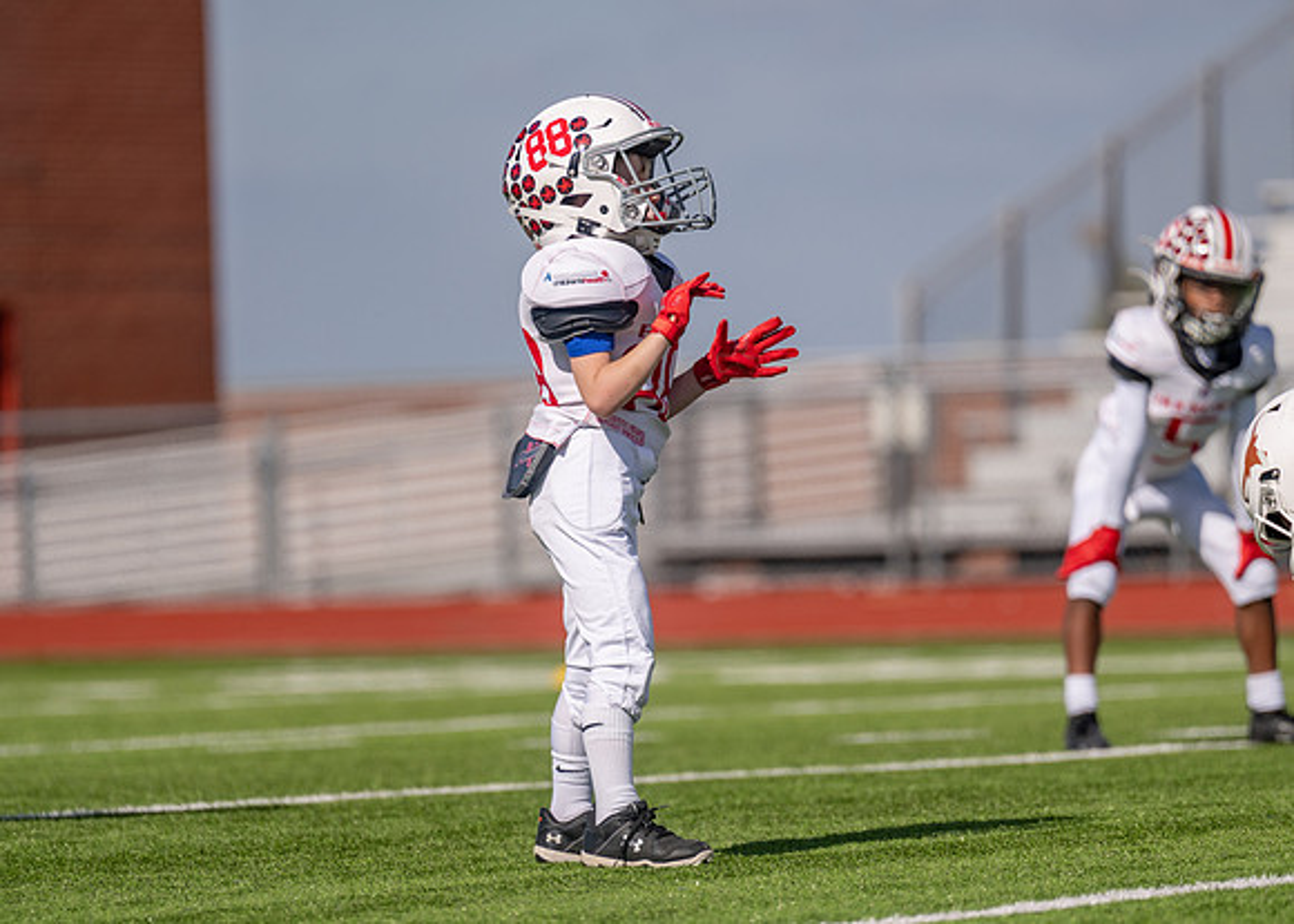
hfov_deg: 6.0
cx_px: 651
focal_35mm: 333
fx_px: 12253
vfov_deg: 4.3
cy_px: 492
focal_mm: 280
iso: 125
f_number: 4
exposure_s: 1/2500
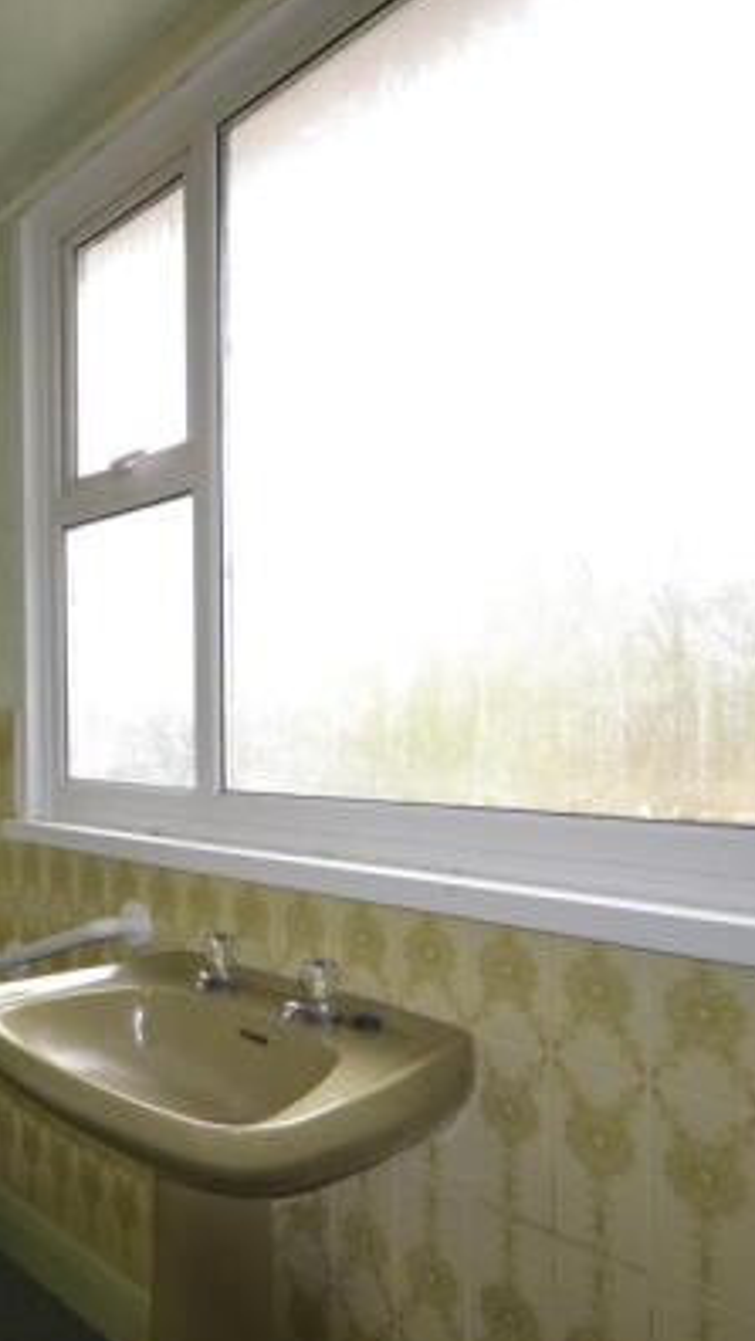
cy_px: 723
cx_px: 22
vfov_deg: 71.8
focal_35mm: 26
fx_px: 925
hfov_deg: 39.8
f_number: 4
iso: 200
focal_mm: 10
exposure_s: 1/125
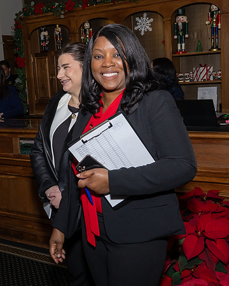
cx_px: 71
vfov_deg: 38.5
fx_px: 409
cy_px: 131
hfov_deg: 30.9
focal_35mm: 48
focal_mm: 19
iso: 500
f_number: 8
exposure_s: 1/250
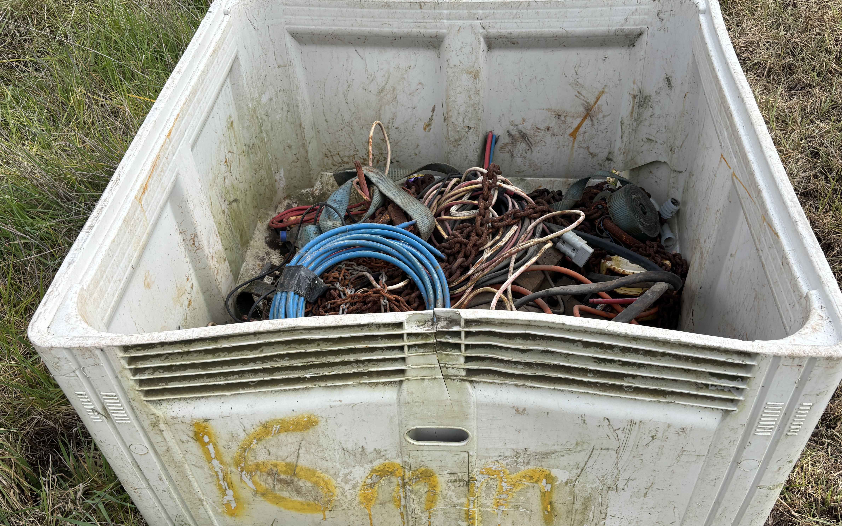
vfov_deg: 38.3
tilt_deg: -43.6
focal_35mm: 33
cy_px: 286
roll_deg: +1.9
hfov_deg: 58.1
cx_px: 440
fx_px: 757
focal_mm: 5.96
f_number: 1.6
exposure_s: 1/1068
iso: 50
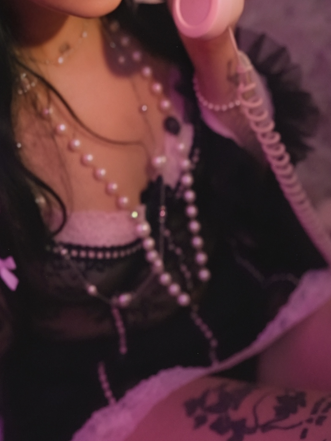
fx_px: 841
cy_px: 51
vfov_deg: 28.4
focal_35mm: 66
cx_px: 46
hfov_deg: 21.8
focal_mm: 34
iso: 40000
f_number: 2.8
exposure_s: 1/125
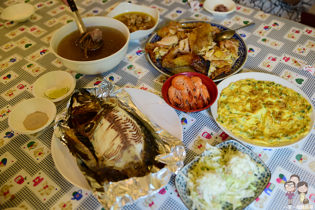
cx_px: 158
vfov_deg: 37.8
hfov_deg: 54.4
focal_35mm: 35
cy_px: 105
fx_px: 306
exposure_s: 1/40
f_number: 2.8
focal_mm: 35
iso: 400
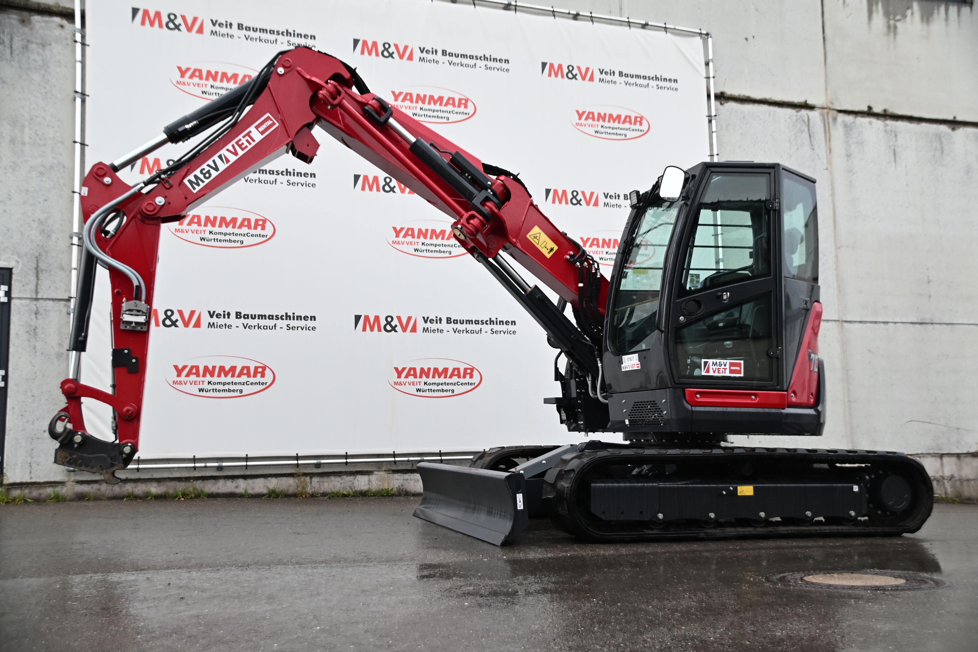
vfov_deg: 40.0
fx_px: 896
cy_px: 326
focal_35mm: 33
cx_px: 489
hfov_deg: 57.2
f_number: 3.8
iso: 400
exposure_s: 1/250
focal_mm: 22
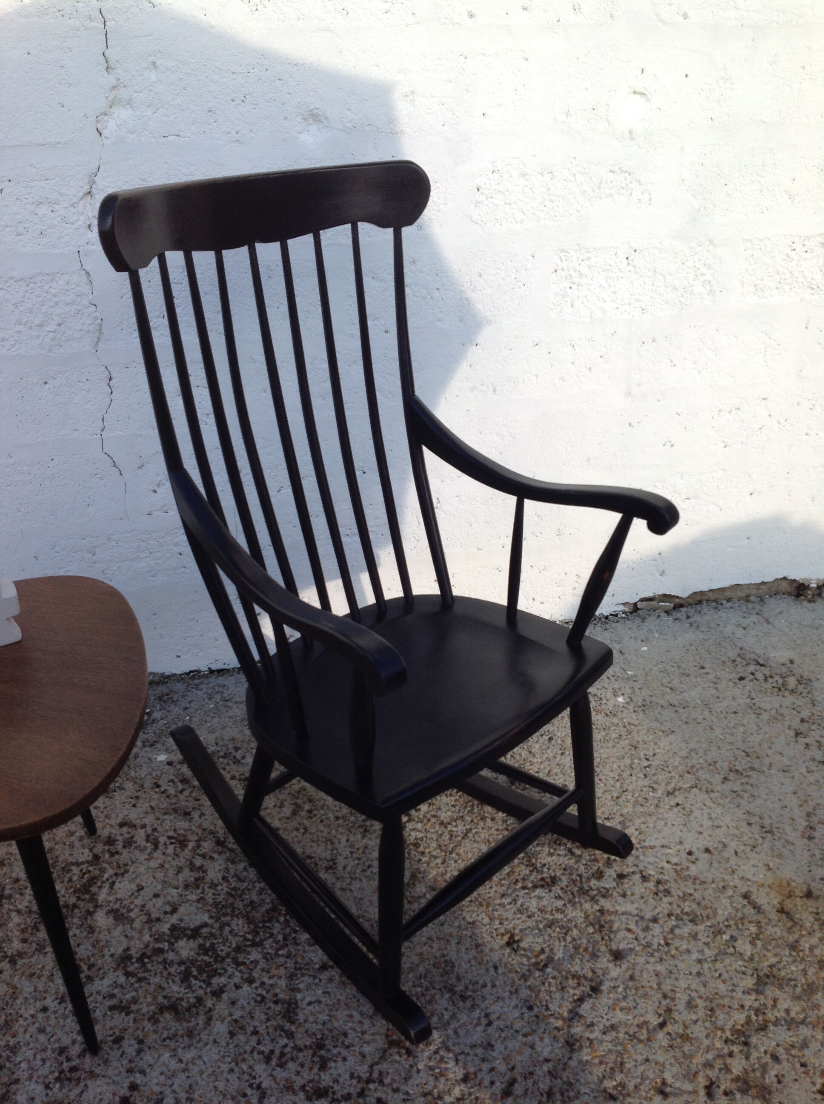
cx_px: 412
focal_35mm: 35
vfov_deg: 52.7
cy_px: 552
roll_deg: -0.1
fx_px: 1114
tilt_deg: -28.2
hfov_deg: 40.6
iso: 50
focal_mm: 4.28
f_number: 2.4
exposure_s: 1/737
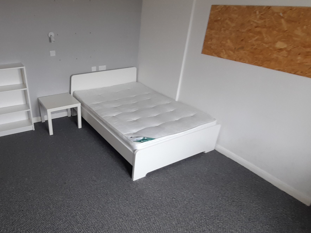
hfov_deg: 68.6
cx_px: 93
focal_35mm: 24
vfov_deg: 56.7
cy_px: 126
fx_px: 216
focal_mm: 1.42
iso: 100
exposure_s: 1/50
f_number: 2.2
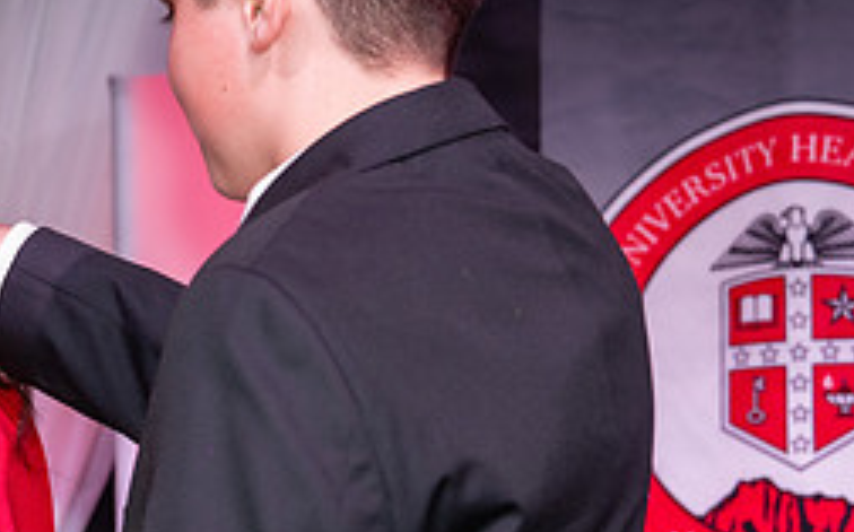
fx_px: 4488
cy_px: 275
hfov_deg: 10.8
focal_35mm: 193
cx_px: 104
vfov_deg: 6.8
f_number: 5.6
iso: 800
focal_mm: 70
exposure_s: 1/160
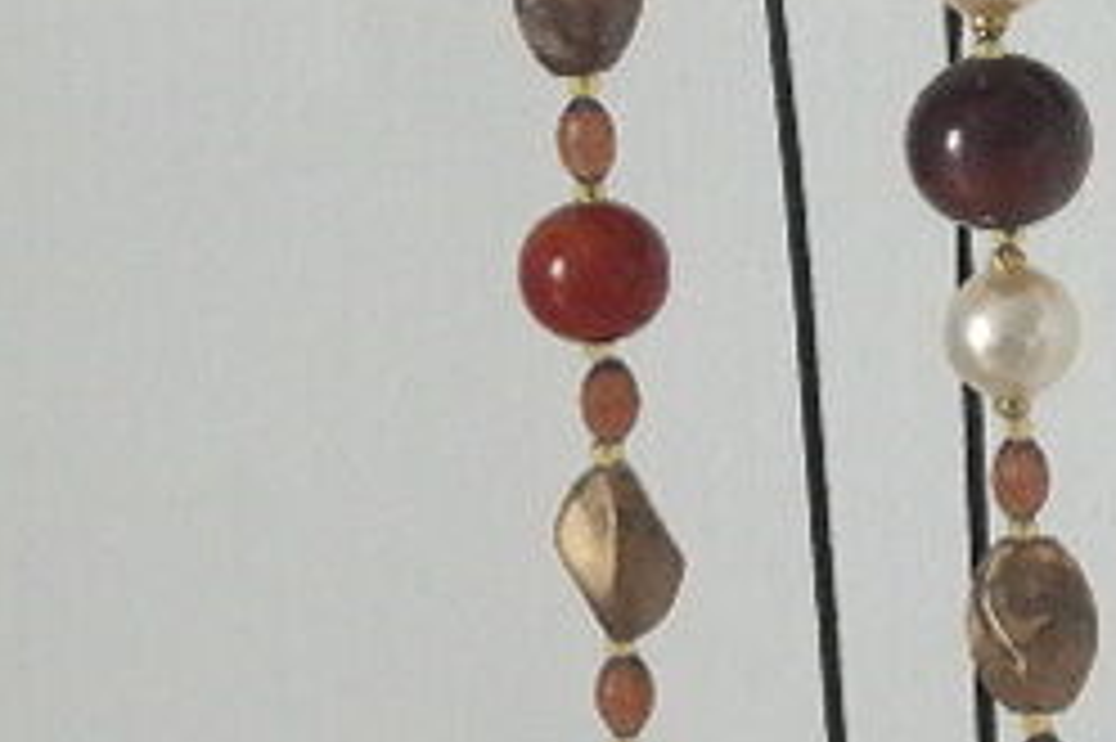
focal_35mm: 342
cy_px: 22
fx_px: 10595
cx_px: 3582
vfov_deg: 4.0
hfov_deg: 5.6
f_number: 5.6
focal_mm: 32
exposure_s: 1/50
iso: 3200
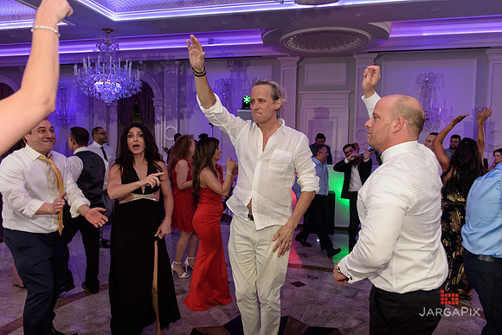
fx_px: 377
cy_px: 168
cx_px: 251
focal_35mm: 27
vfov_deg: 48.0
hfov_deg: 67.4
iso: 1600
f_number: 3.2
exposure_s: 1/125
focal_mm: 27
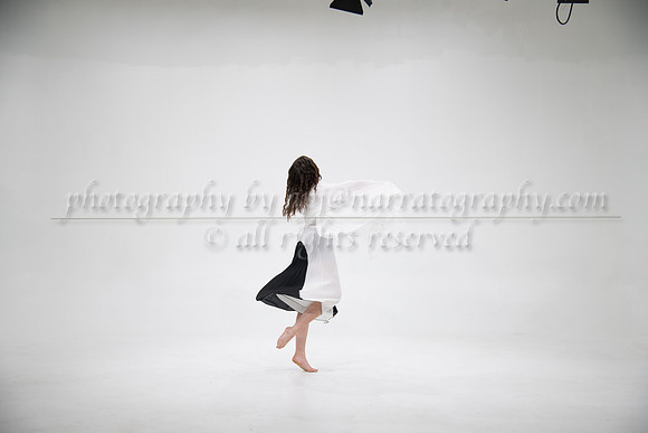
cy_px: 216
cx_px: 324
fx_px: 864
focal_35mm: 48
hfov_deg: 41.1
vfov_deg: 28.1
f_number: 4
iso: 400
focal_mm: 48
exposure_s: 1/500
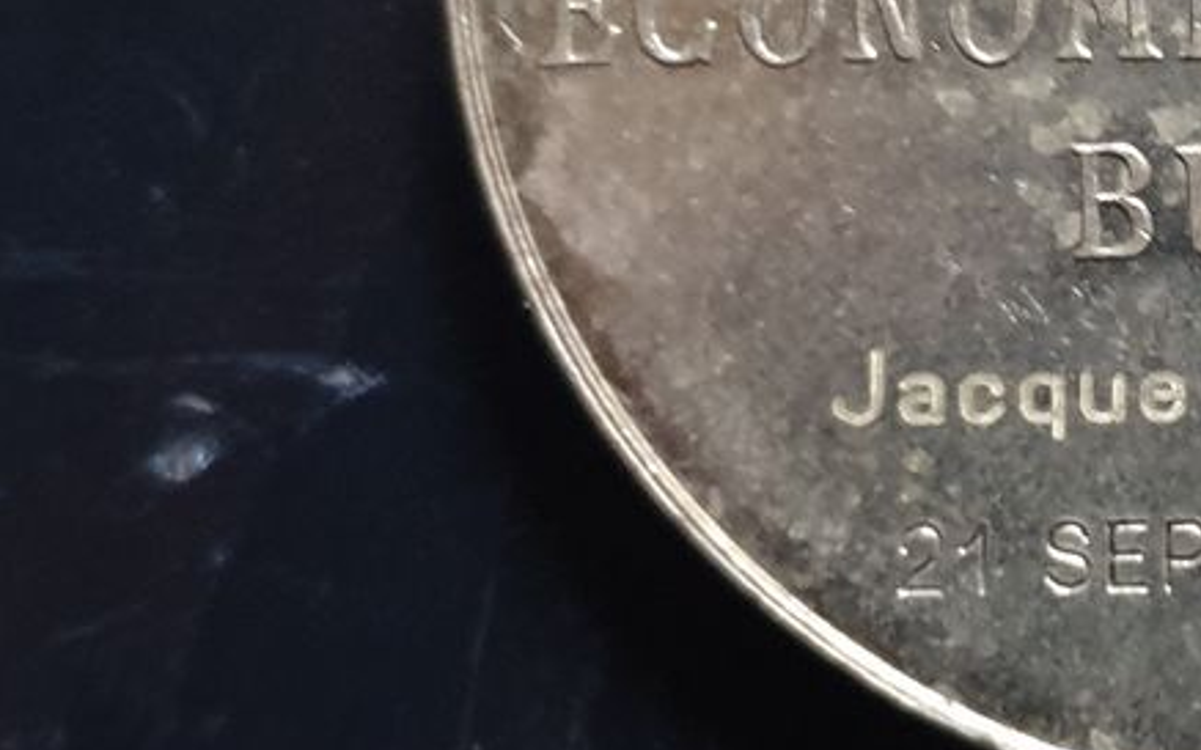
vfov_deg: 19.7
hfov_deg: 29.8
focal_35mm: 63
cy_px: -80
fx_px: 2062
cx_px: 1259
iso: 250
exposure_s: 1/16
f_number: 1.5
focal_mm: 4.3
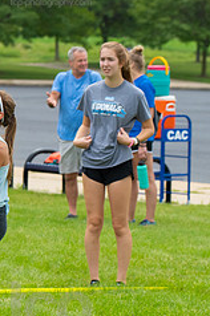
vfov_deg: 8.9
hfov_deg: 5.8
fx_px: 2036
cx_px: -137
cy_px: 143
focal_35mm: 232
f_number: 4.5
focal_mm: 95
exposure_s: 1/2000
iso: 640
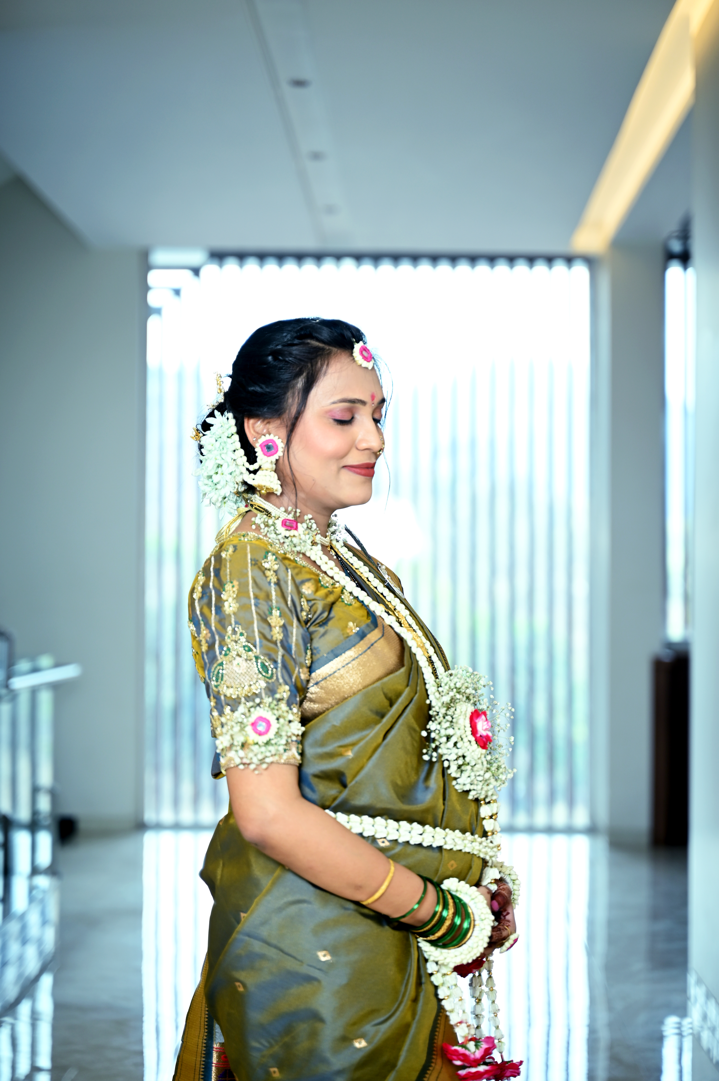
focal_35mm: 75
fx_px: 2250
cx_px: 360
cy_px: 540
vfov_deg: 27.0
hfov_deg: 18.2
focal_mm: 75
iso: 250
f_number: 2.8
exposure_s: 1/160
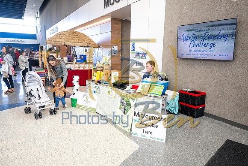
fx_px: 179
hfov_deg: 69.4
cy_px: 83
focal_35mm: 26
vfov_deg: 49.6
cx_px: 124
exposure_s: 1/160
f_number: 3.5
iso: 1000
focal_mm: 26
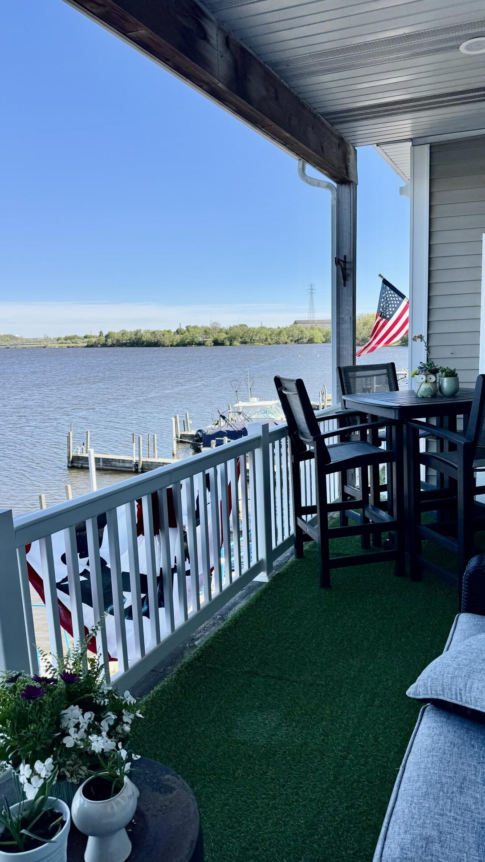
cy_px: 441
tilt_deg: -10.2
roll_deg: +1.8
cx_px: 281
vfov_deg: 69.9
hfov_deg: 42.8
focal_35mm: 27
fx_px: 618
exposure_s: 1/2174
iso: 80
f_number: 1.78
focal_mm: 6.76
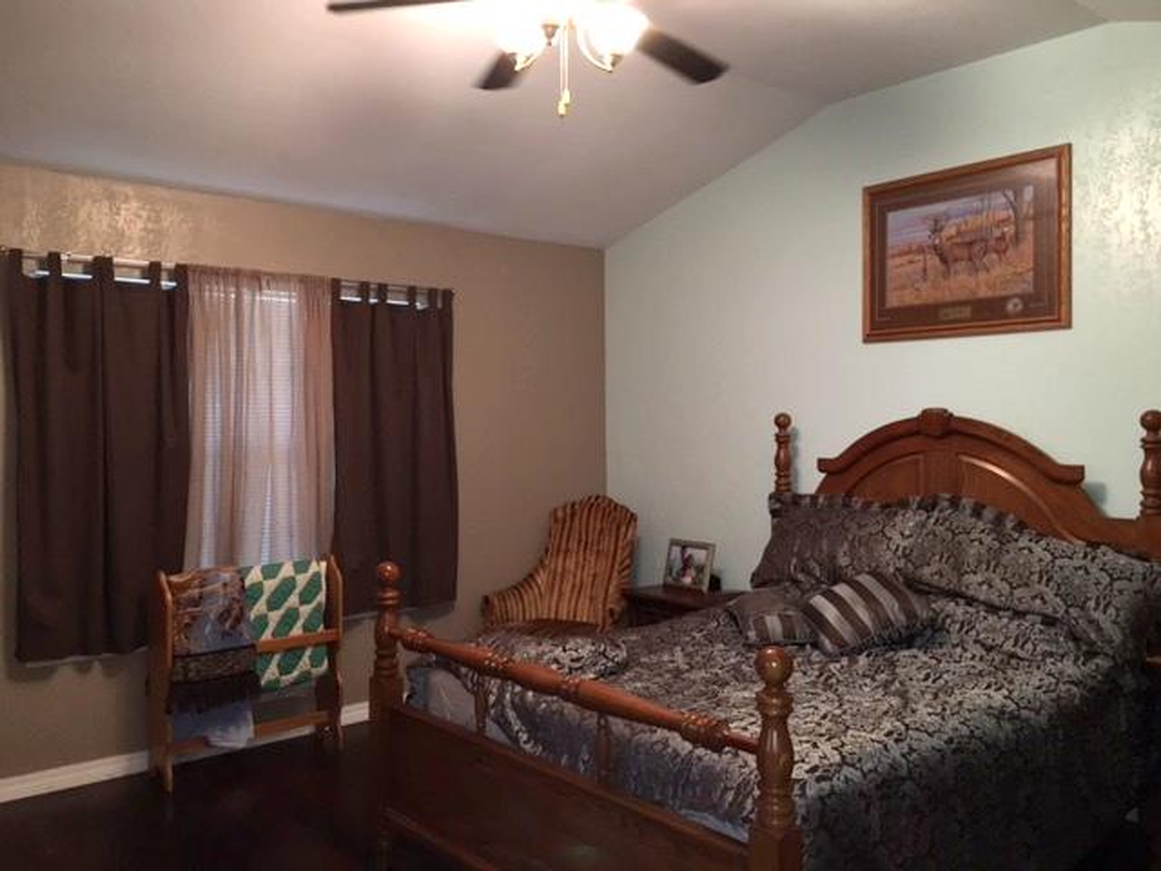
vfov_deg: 48.2
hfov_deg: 61.7
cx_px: 580
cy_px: 436
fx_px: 973
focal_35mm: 29
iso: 64
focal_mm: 4.15
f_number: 2.2
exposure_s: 1/16
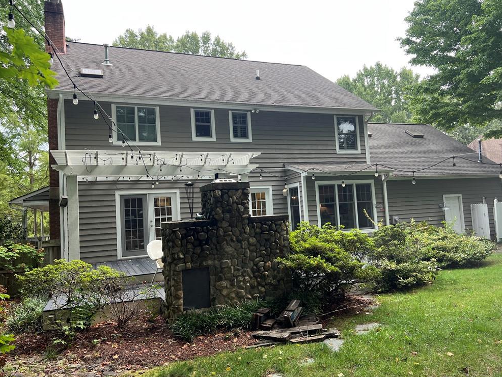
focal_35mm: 27
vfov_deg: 51.4
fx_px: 392
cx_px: 250
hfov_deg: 65.3
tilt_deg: +3.5
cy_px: 191
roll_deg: +3.3
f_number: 1.5
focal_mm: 5.7
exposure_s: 1/376
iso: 50
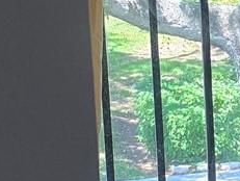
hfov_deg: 11.1
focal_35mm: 159
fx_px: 1104
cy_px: 8
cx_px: 495
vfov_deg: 9.3
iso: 125
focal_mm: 6.3
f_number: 1.7
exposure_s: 1/120
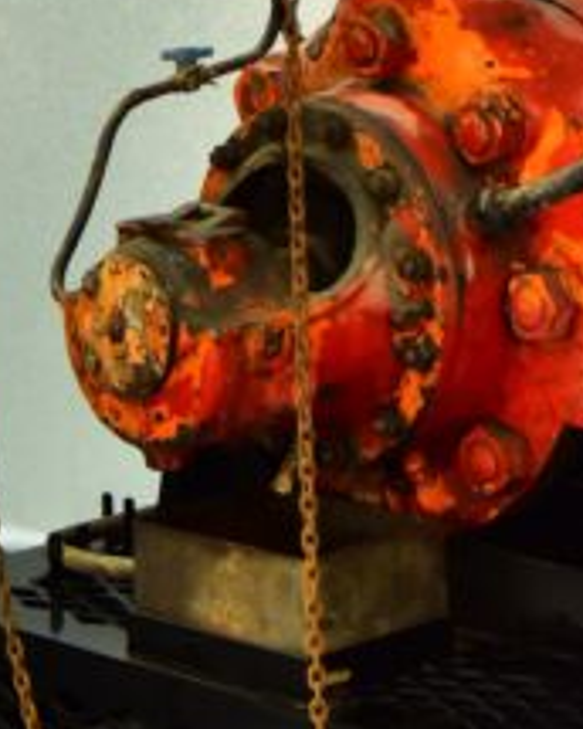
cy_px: -317
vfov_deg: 10.0
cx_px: 539
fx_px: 4055
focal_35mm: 188
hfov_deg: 8.2
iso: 500
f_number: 4.2
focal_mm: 48
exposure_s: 1/100
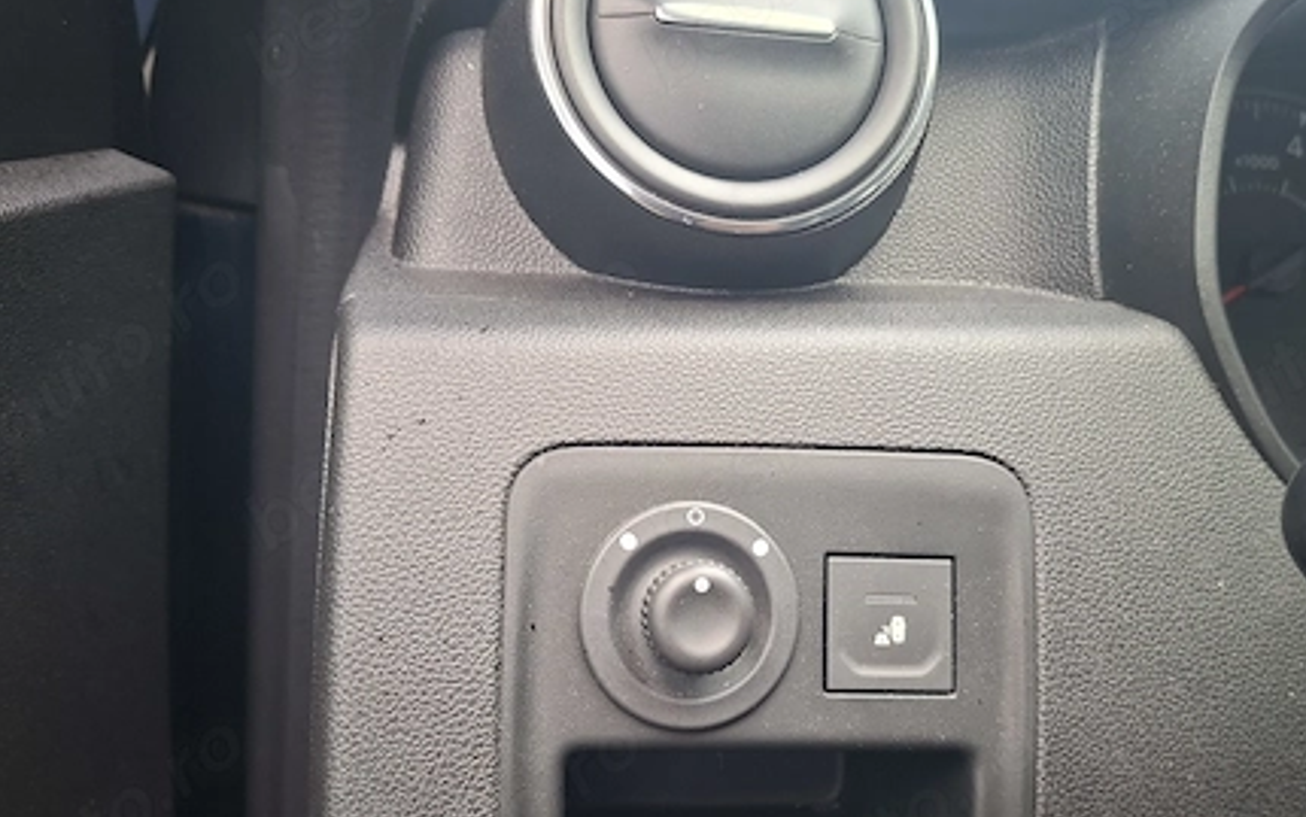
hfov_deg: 56.7
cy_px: 440
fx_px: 1210
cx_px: 680
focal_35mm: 34
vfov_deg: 37.3
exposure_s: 1/100
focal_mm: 5.54
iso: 320
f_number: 1.8
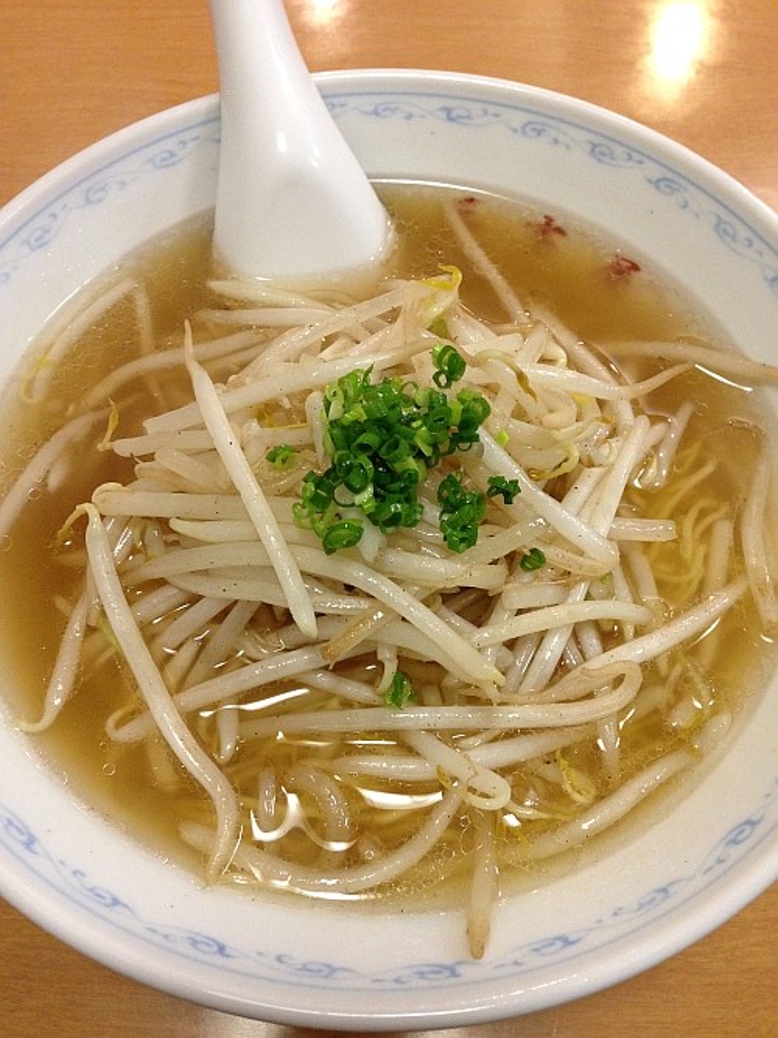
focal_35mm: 33
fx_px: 989
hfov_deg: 42.9
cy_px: 519
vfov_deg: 55.4
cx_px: 389
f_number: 2.4
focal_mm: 4.12
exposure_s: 1/20
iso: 200
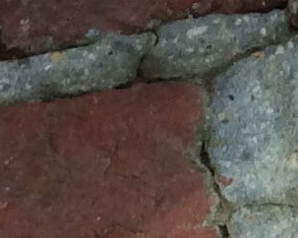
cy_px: -134
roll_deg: +6.6
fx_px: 2353
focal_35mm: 267
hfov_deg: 7.1
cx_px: 514
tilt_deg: -42.4
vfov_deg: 5.7
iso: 50
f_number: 2.4
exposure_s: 1/100
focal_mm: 3.3
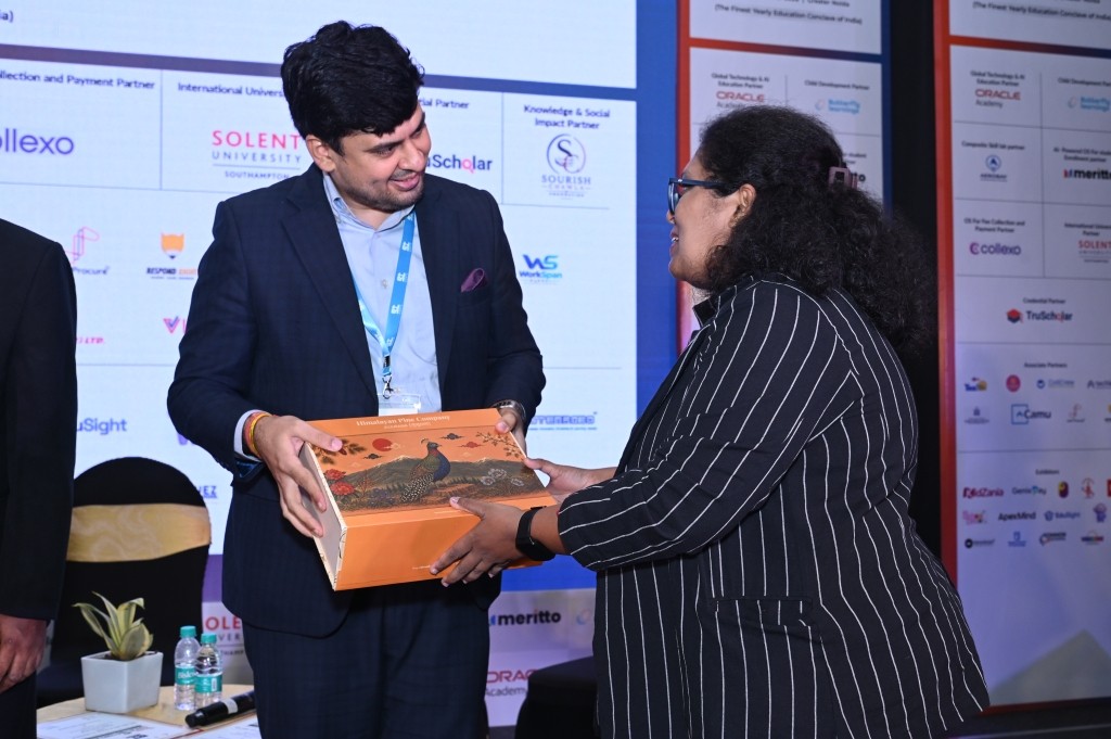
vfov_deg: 30.5
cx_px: 556
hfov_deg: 44.5
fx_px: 1357
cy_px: 370
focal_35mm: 44
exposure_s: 1/125
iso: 1000
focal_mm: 44
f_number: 6.3
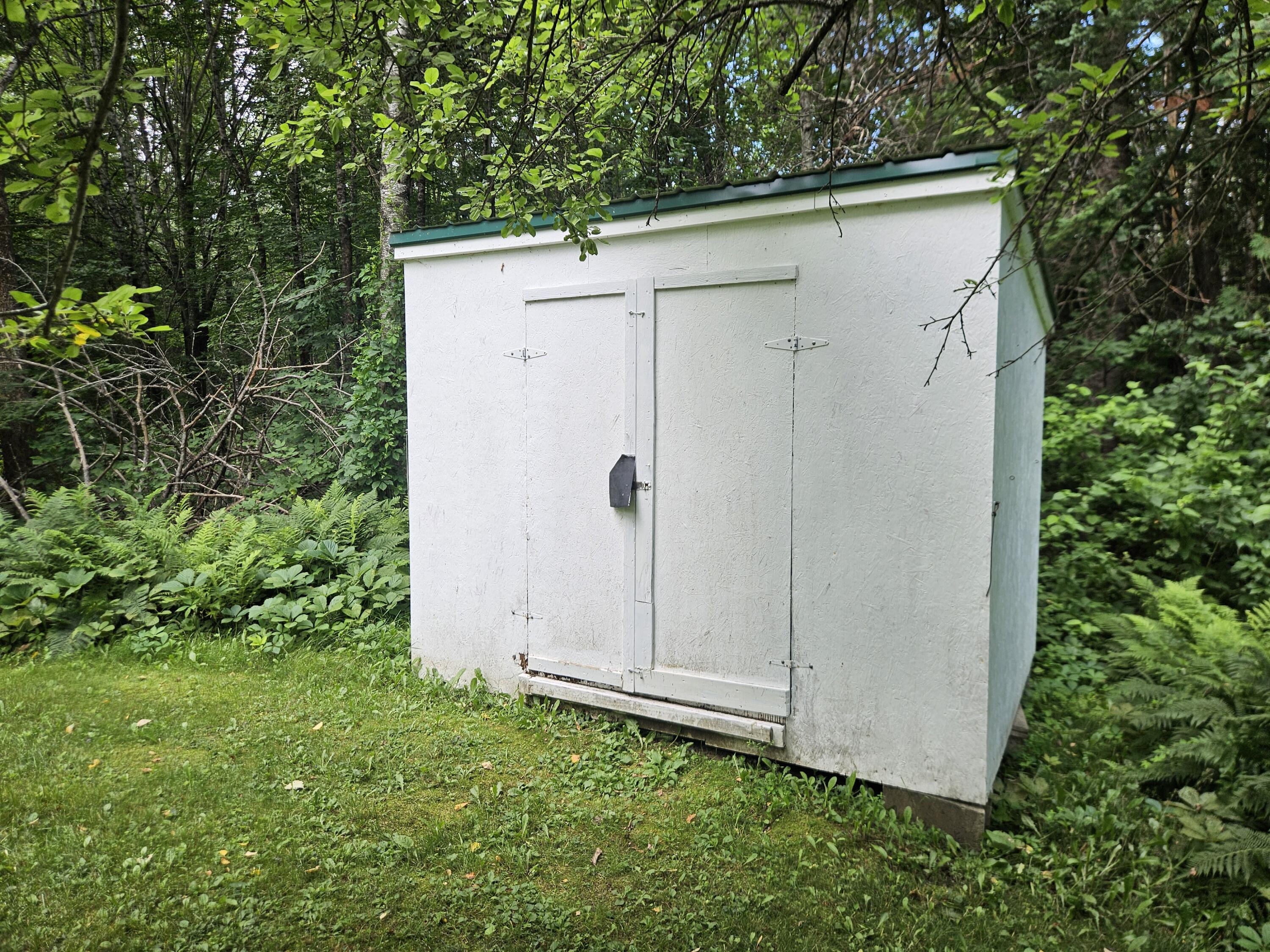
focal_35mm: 23
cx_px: 635
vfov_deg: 58.9
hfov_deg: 73.9
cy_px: 476
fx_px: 844
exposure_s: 1/228
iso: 25
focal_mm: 5.4
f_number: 1.8
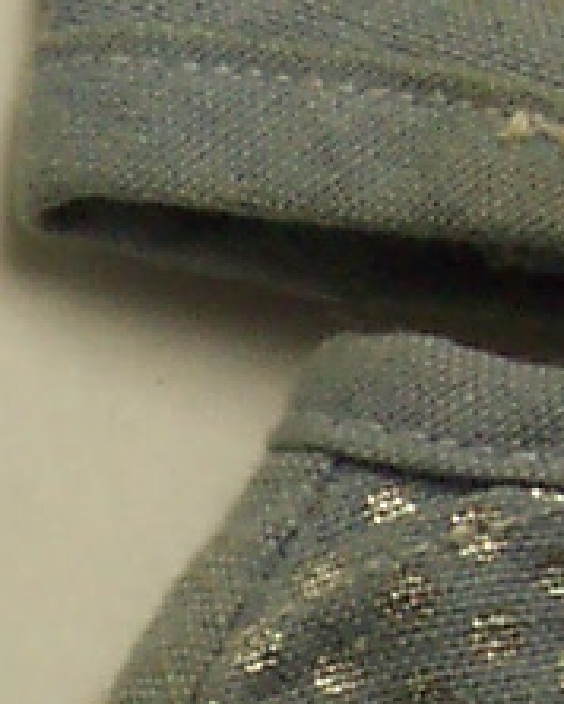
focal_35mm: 269
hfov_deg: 5.7
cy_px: 790
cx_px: -95
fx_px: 5605
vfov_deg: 7.1
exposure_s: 1/125
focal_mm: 5.6
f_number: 2.8
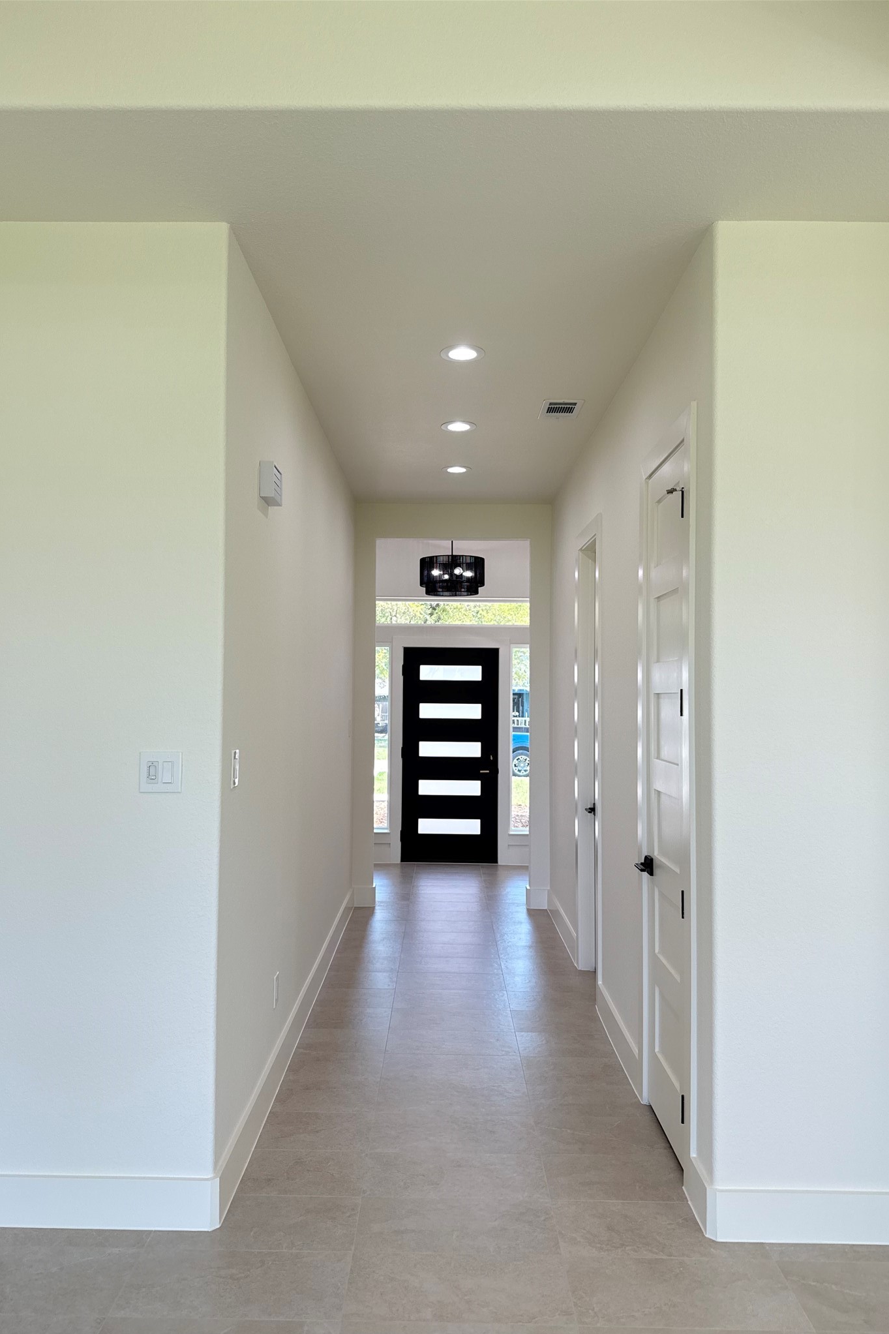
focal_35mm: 25
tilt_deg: +2.7
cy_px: 667
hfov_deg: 51.3
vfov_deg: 71.5
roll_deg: -1.1
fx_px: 926
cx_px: 427
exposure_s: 1/130
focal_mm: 6.76
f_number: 1.78
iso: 100
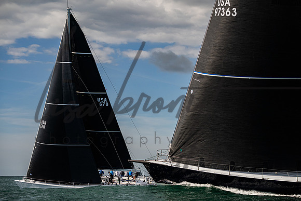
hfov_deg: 20.1
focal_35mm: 101
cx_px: 150
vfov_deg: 13.5
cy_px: 100
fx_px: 848
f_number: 5.6
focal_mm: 100
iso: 400
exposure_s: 1/5000
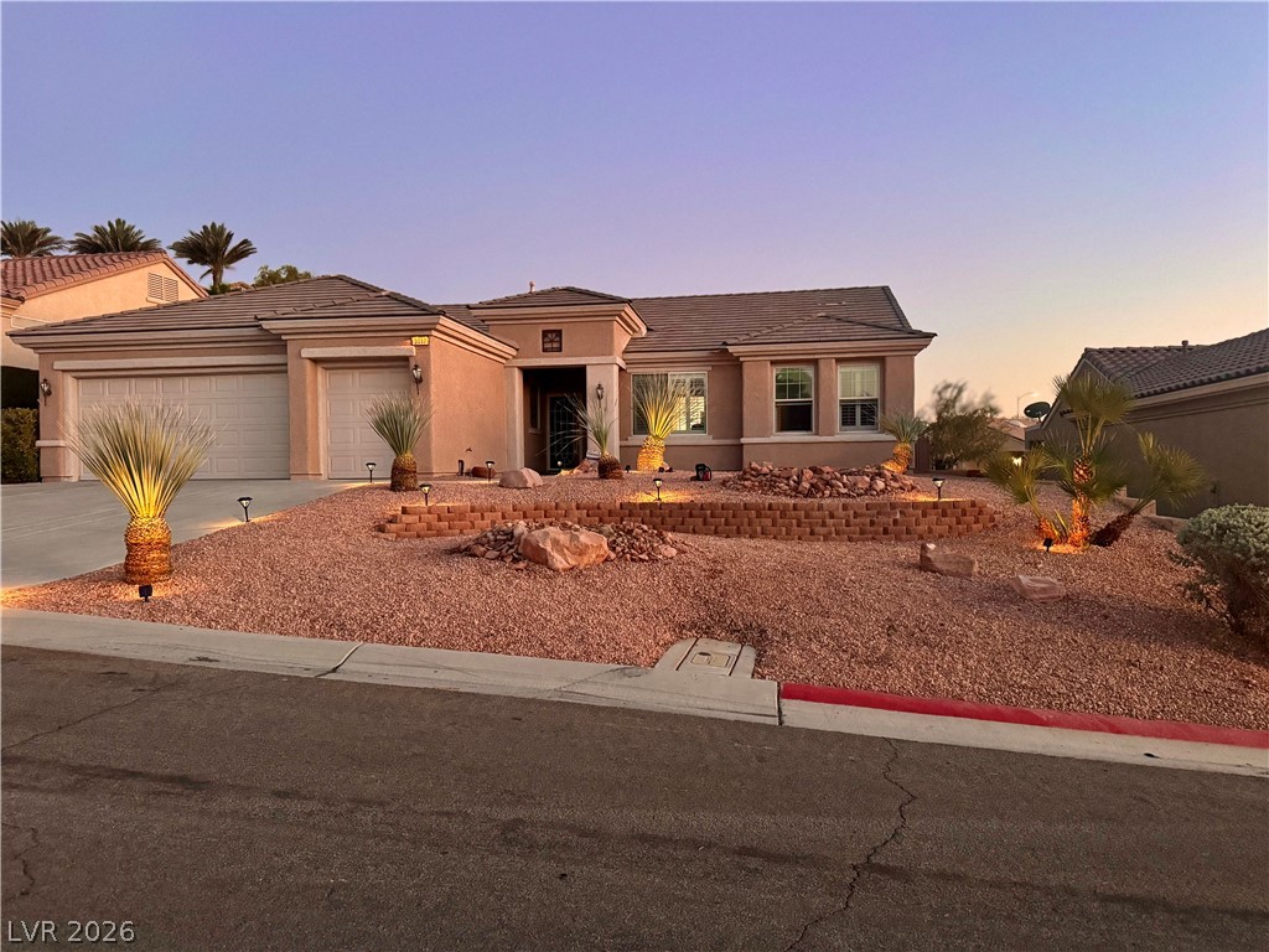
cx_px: 634
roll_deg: +1.1
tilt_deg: -1.5
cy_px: 476
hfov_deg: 71.6
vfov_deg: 56.8
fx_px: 880
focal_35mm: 24
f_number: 1.78
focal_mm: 6.76
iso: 1000
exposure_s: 1/40
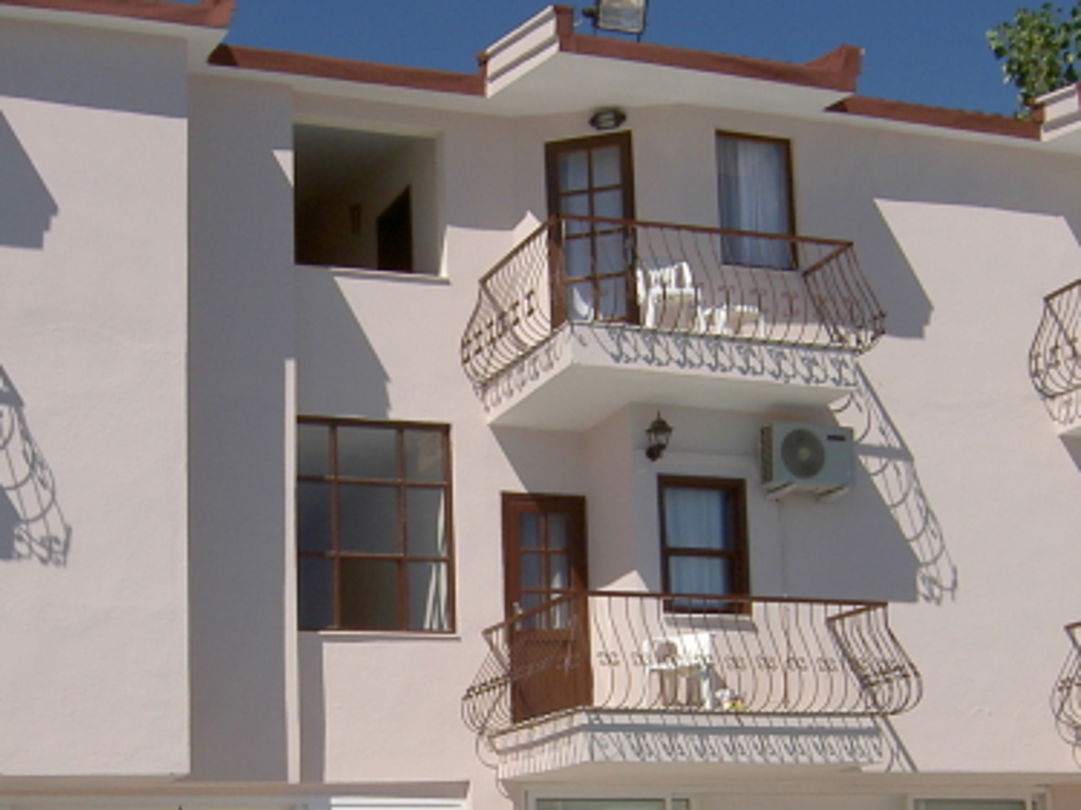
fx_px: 2123
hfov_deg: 28.5
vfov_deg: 21.2
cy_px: 695
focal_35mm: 68
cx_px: 470
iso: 50
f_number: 4.7
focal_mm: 5.6
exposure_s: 1/800
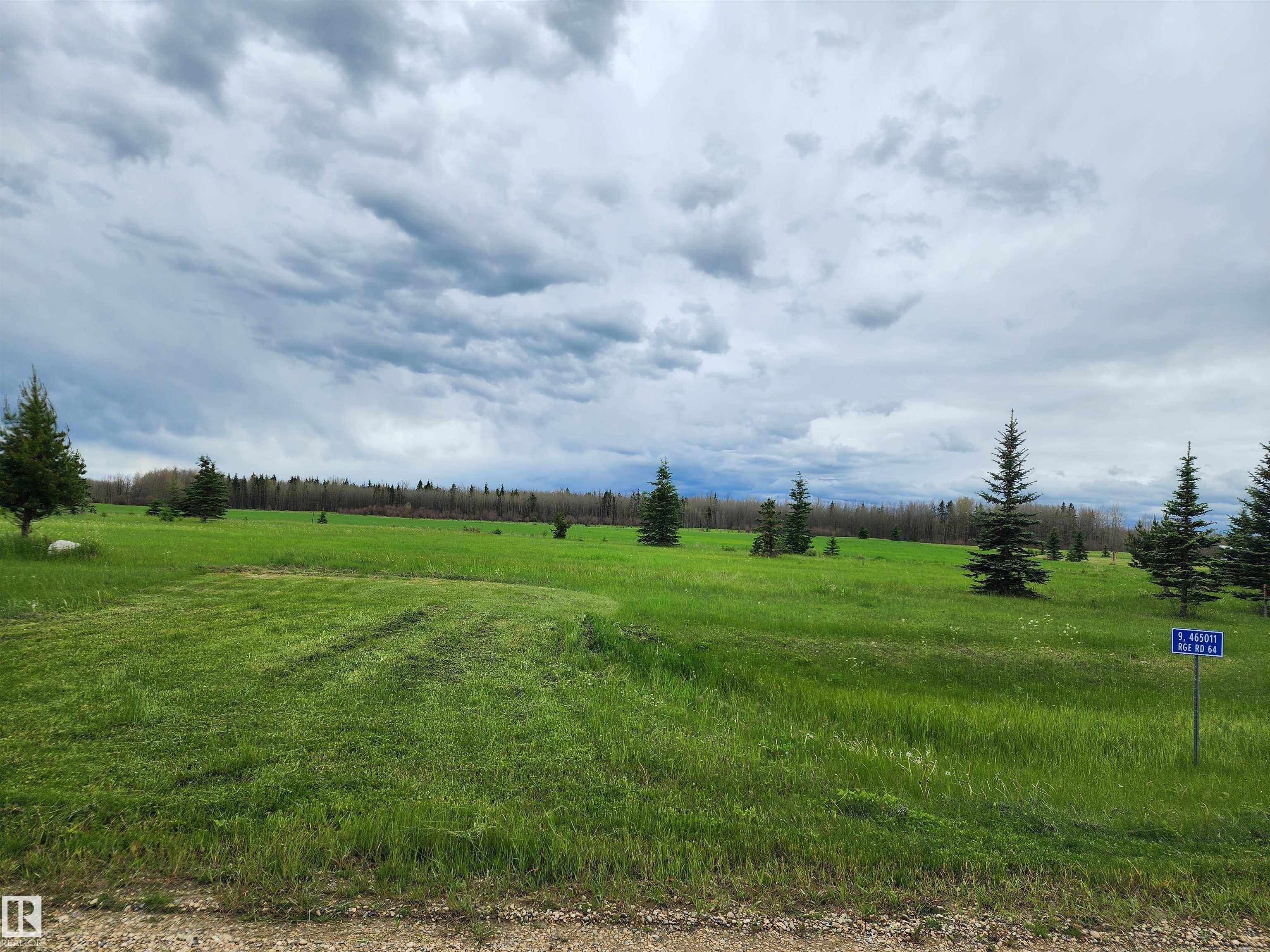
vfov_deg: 58.9
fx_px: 844
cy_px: 476
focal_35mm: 23
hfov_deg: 73.9
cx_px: 635
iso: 12
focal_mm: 6.4
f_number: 1.8
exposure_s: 1/1111
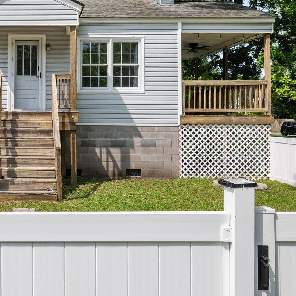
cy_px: 89
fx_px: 397
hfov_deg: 37.6
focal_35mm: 41
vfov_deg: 40.2
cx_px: 17
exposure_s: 1/200
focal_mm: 19
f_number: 9
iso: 100
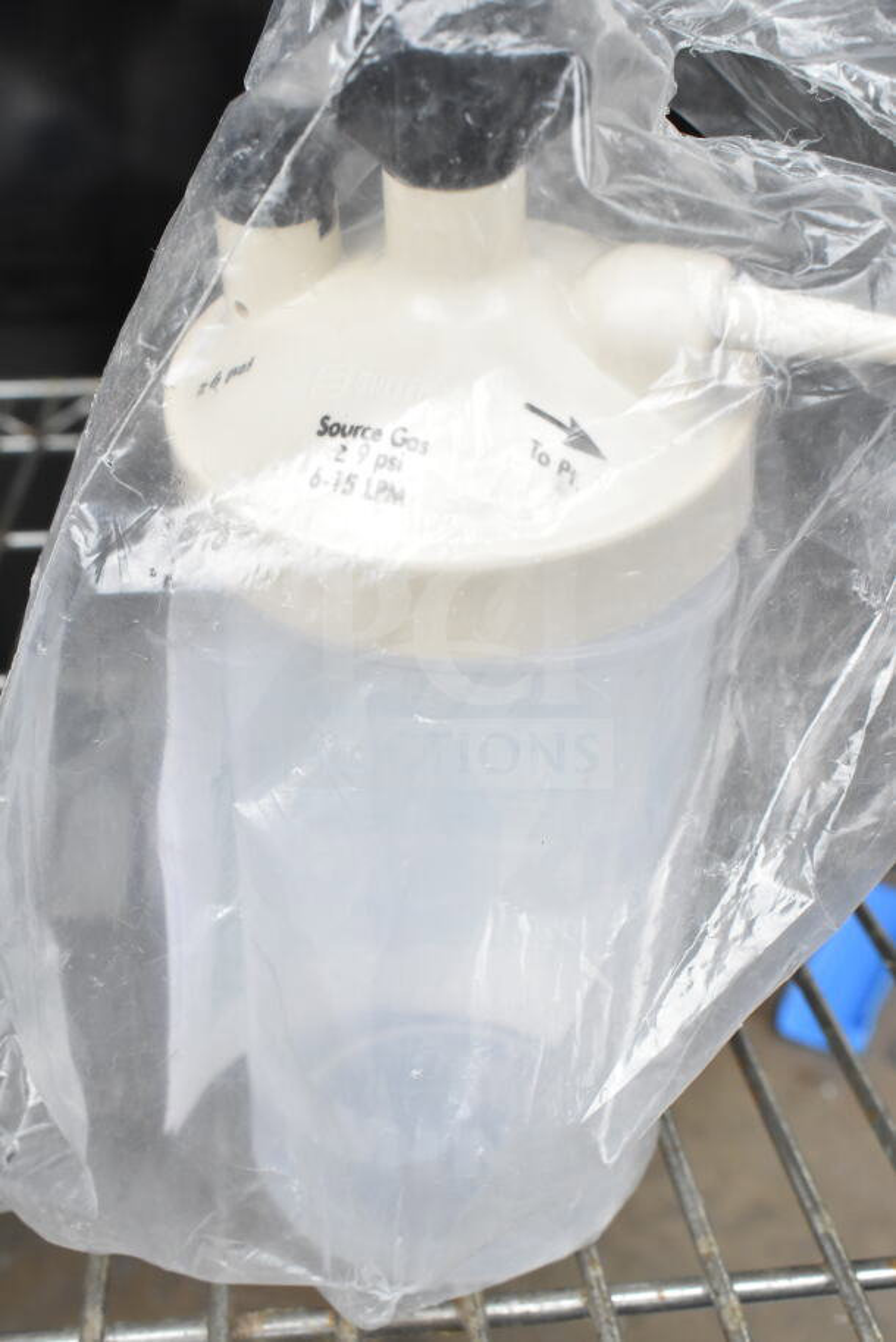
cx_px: 448
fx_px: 1567
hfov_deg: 31.9
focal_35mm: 42
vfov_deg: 46.4
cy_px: 671
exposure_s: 1/400
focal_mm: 28
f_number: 10
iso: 1600
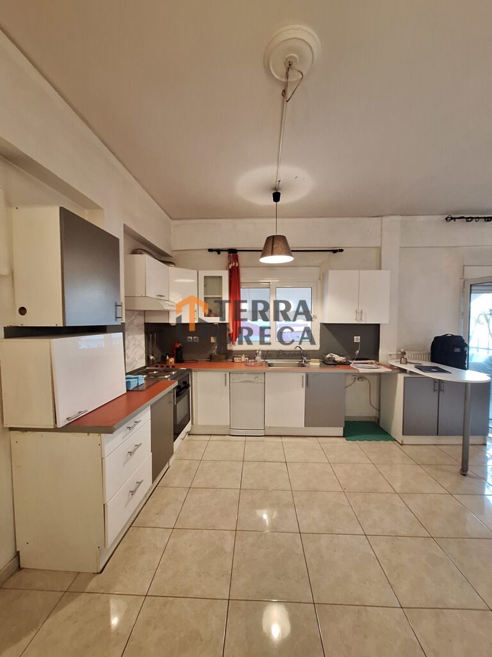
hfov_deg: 89.9
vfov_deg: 106.2
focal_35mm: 13
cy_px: 328
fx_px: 246
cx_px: 246
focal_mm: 1.74
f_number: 2.2
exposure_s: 1/33
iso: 200
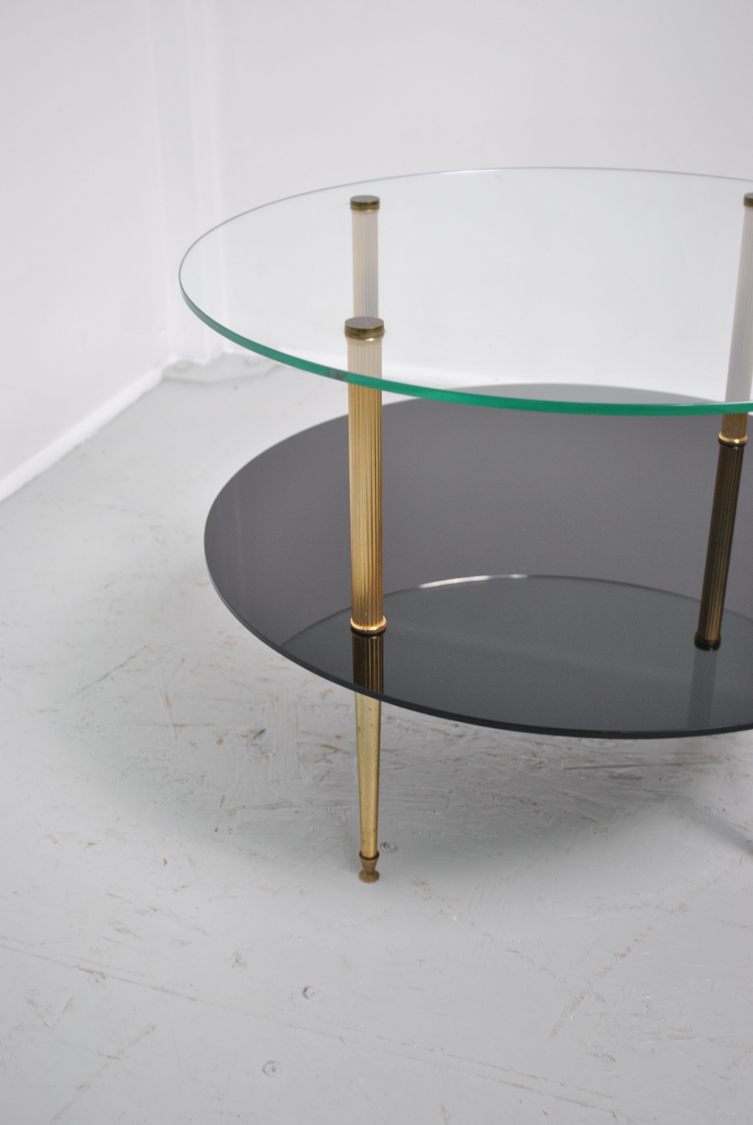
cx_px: 376
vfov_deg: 43.6
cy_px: 562
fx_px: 1408
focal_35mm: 45
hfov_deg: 29.9
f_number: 4.5
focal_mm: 30
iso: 320
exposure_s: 1/30
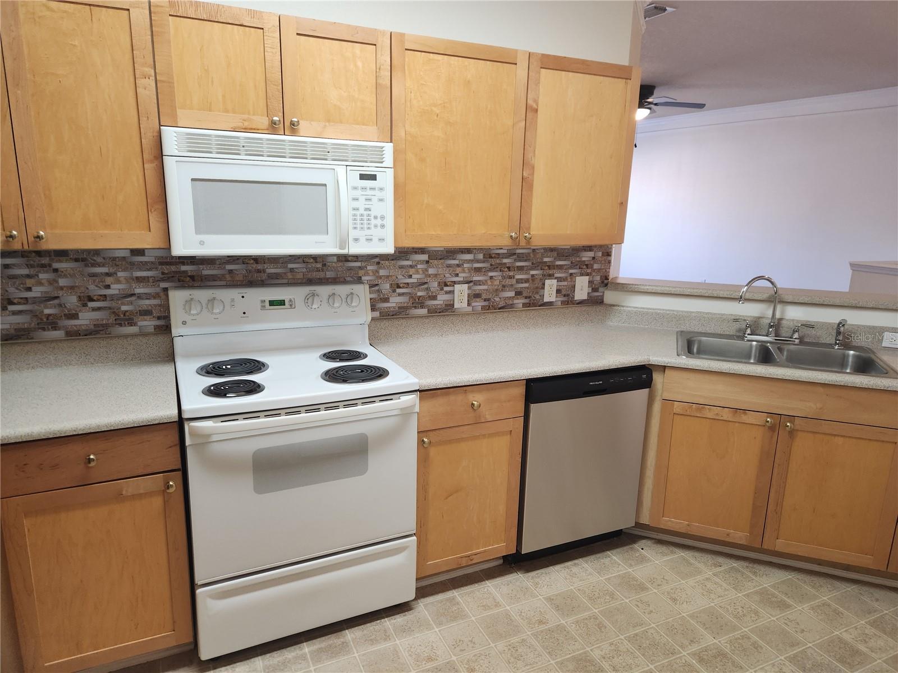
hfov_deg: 73.9
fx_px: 597
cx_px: 449
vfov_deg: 58.9
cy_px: 336
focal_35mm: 23
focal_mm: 5.4
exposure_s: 1/120
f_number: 1.8
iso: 160
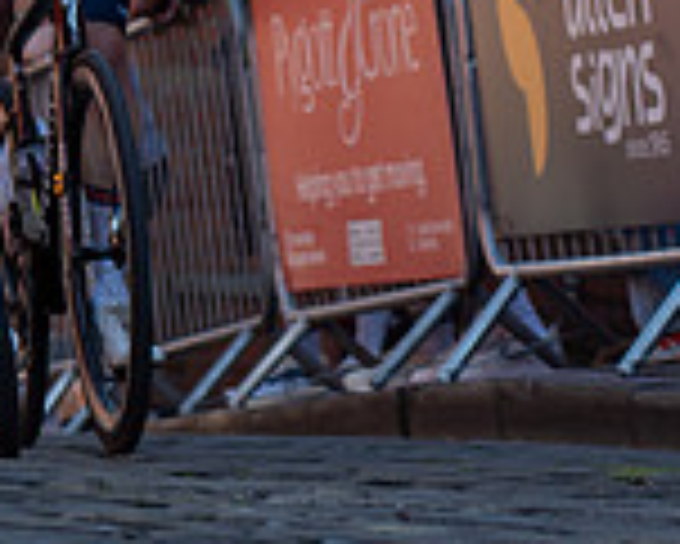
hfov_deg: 5.2
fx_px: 7491
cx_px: -244
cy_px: 50
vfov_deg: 4.2
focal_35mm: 372
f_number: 3.5
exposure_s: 1/1000
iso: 100
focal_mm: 75
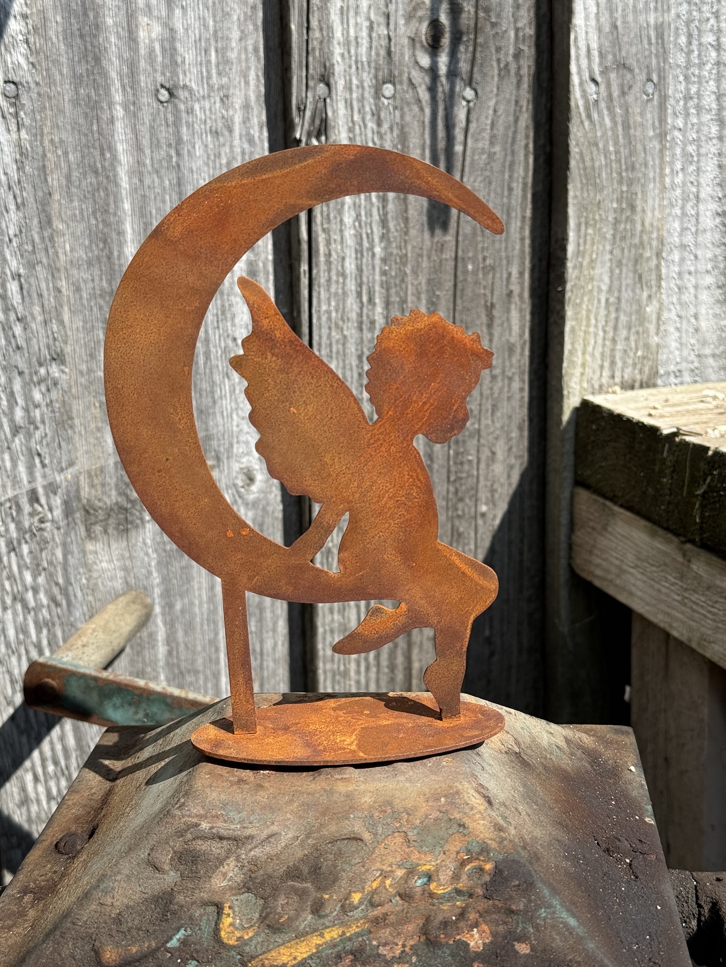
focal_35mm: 48
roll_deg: +1.2
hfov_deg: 30.3
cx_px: 363
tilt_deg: -15.9
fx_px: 1342
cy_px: 484
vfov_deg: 39.7
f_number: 1.78
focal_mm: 6.76
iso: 64
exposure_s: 1/2513
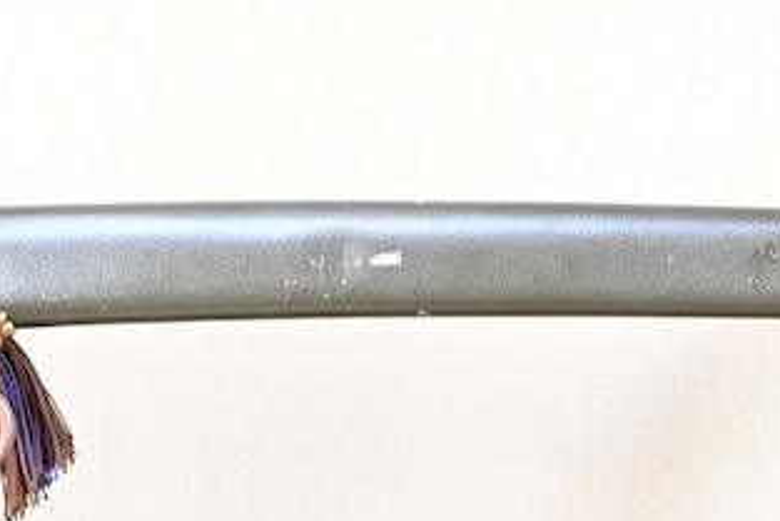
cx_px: 464
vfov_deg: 10.2
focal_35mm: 134
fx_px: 2905
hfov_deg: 15.3
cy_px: 221
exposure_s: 1/3
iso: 100
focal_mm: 20
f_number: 3.5
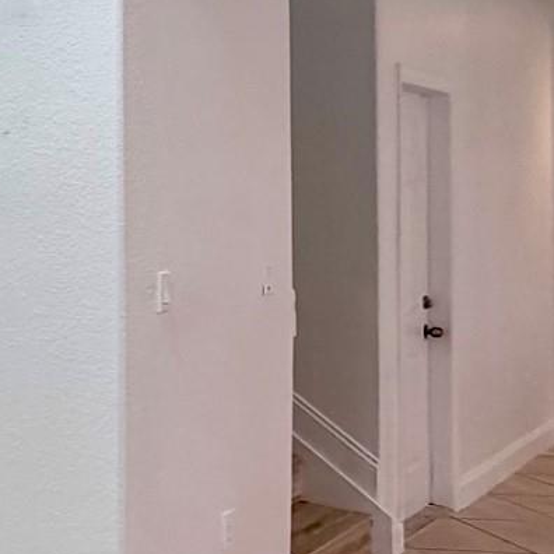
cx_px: -381
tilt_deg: -0.3
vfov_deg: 34.0
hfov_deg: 23.1
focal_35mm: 50
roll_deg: -0.1
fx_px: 905
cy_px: 248
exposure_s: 1/60
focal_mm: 2.22
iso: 320
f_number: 2.2
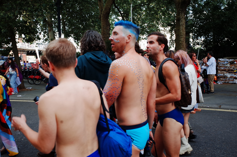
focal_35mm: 35
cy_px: 78
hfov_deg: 54.5
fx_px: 230
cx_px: 118
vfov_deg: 37.7
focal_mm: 18.3
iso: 100
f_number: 4
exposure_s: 1/100
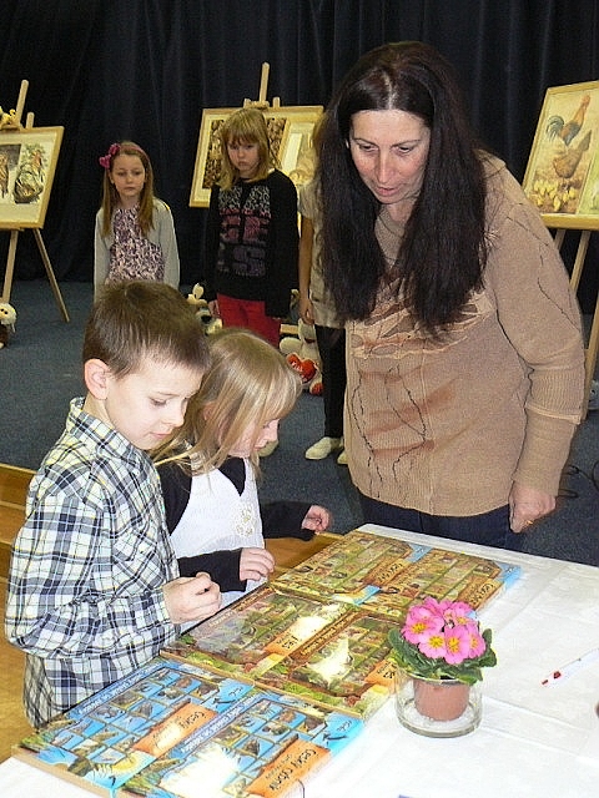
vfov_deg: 41.2
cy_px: 399
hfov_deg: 31.5
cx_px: 300
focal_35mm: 46
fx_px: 1061
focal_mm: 7.6
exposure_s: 1/30
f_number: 2.8
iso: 200
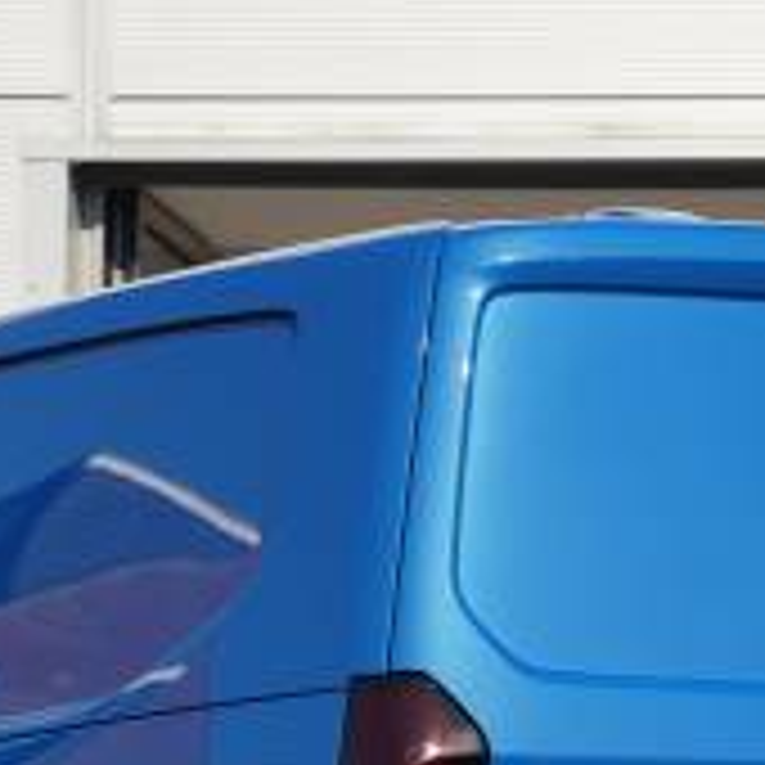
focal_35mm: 185
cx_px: 405
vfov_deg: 9.3
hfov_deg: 9.5
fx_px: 4622
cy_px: 936
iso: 100
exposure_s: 1/400
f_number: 4.5
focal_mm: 57.9
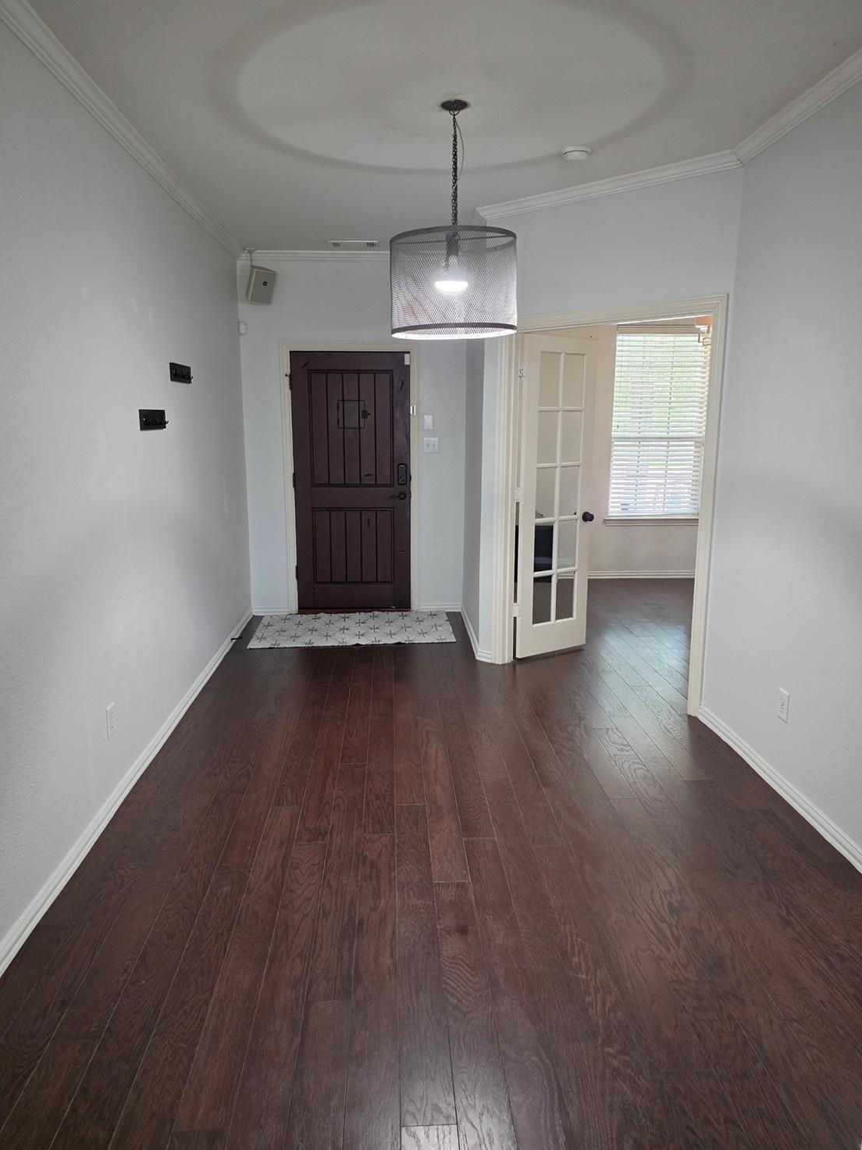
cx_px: 418
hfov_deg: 56.8
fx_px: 797
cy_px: 556
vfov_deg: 71.6
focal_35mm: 24
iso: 400
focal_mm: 6.25
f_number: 1.7
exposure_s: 1/120
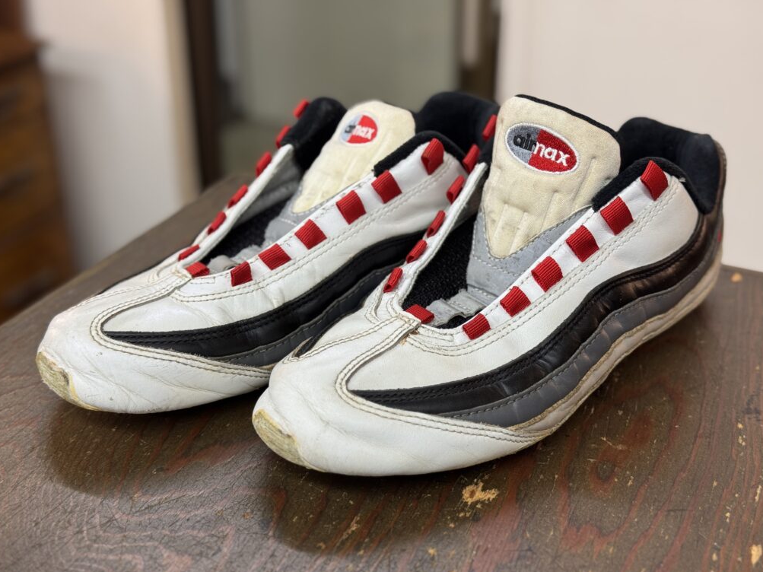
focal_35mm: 49
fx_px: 1080
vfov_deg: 29.7
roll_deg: +0.5
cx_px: 382
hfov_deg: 38.9
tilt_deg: -29.1
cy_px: 291
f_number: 1.78
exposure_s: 1/60
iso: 50
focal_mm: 6.76
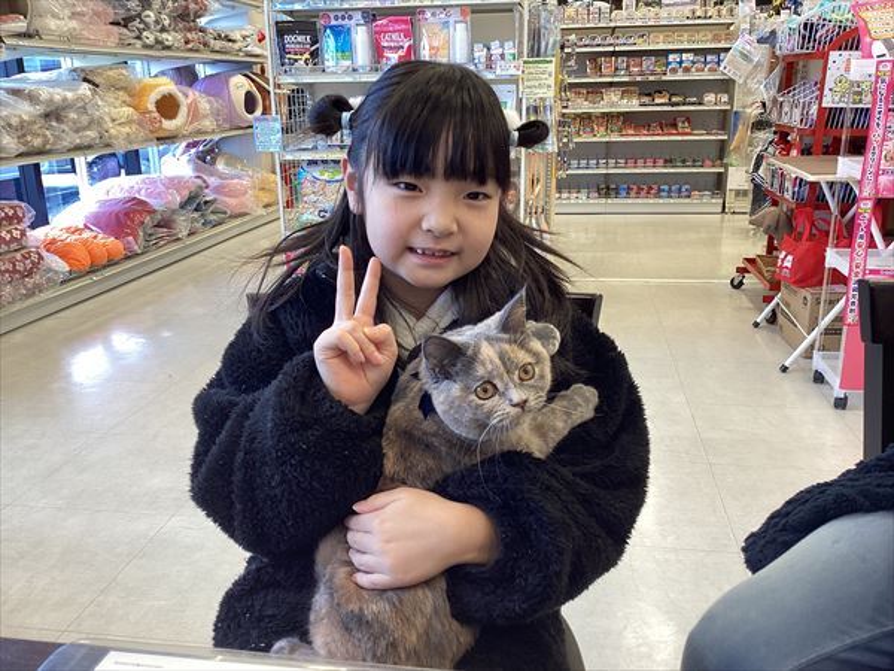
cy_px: 336
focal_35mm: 31
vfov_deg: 45.4
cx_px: 447
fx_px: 801
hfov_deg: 58.4
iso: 64
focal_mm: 3.3
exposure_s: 1/50
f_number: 2.4
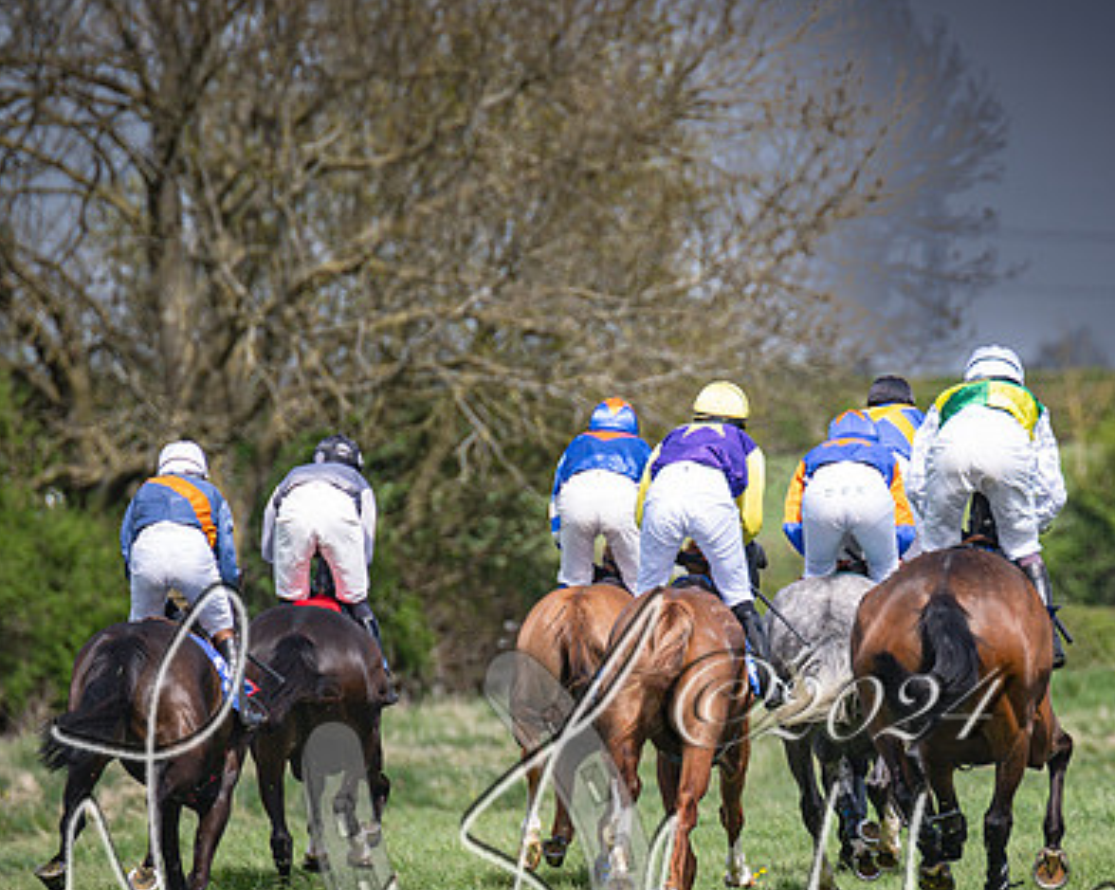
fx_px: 23214
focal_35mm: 704
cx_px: 756
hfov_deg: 2.8
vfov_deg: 2.2
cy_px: 621
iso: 200
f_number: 4
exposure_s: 1/1600
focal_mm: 280
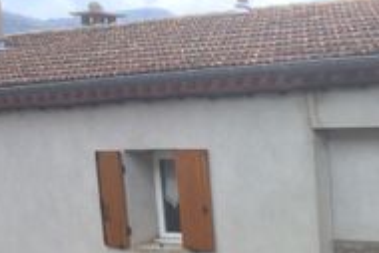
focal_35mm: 95
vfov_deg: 13.5
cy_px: 386
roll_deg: +1.2
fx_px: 1001
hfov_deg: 19.0
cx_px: 555
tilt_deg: -12.4
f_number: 2.2
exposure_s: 1/423
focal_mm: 4.15
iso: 32
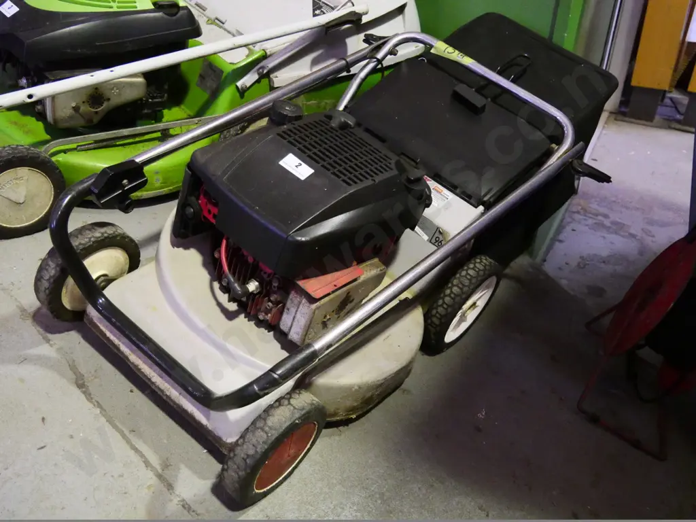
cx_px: 348
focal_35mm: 36
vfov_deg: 39.7
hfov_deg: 51.4
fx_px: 724
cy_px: 261
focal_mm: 18
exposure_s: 1/160
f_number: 3.9
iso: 6400
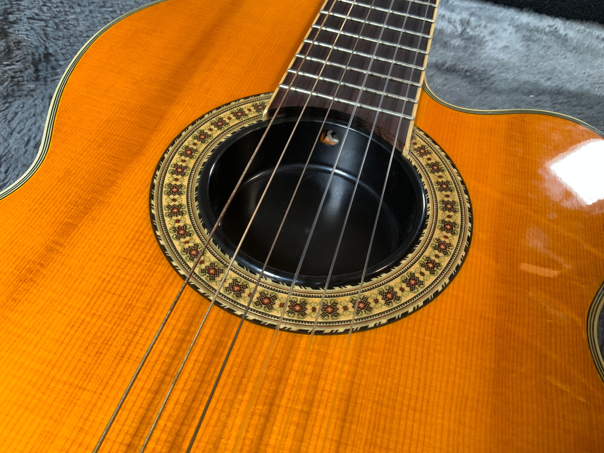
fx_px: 506
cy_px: 226
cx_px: 302
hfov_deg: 61.7
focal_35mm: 29
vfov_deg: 48.2
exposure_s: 1/52
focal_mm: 3
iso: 100
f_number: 1.8
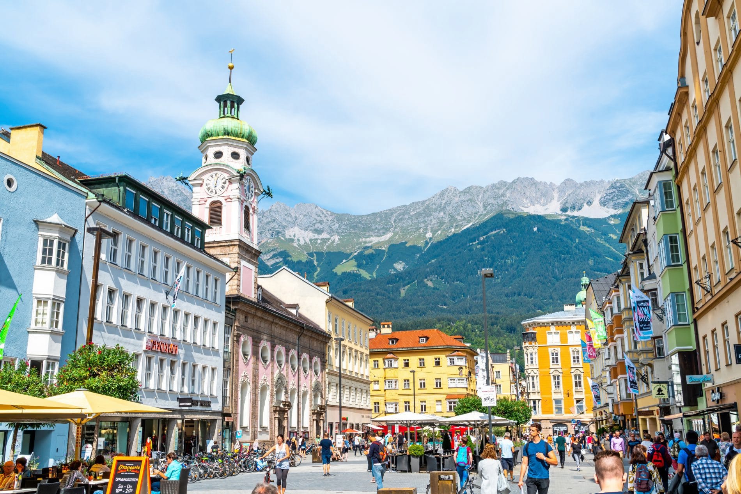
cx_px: 370
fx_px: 720
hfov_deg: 54.4
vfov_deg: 37.9
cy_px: 247
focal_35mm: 35
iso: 100
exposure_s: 1/200
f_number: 11
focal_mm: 35
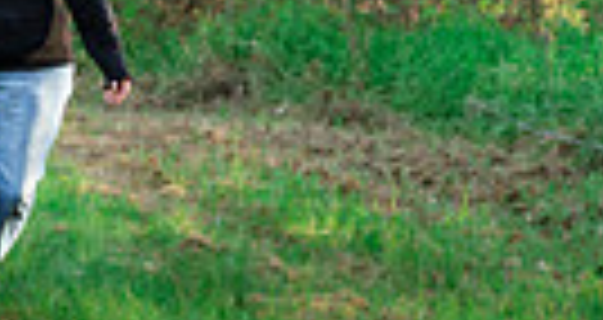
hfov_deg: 6.7
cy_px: 230
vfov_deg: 3.7
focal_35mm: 311
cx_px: -763
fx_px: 4905
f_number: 6.3
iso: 6400
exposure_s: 1/200
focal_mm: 58
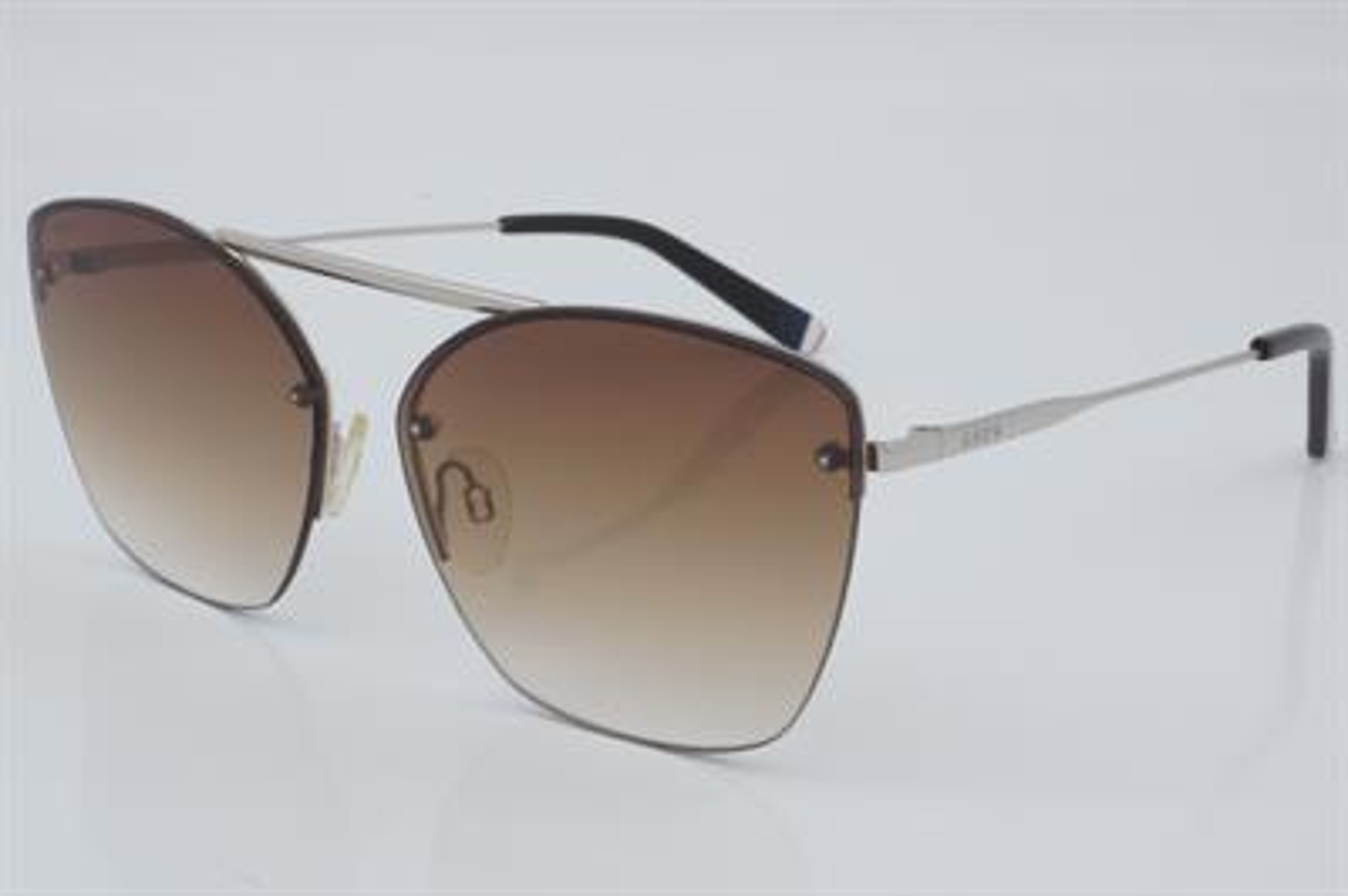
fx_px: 2806
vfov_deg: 18.2
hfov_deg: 27.0
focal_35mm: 75
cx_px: 674
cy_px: 448
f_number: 32
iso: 100
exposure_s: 1/3
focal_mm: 50
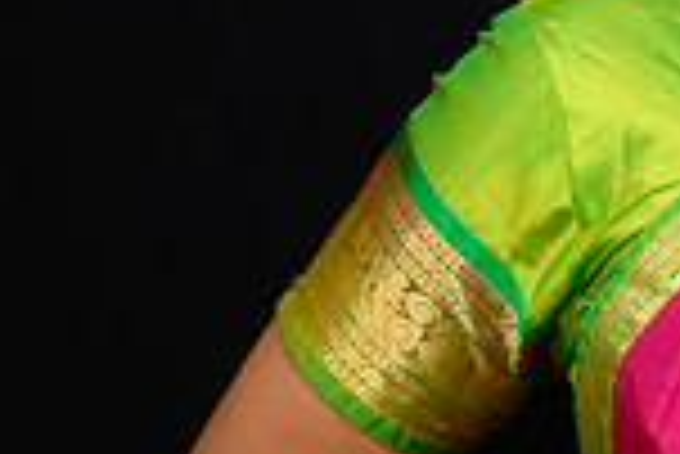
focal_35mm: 269
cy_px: -187
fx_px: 5086
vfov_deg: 5.1
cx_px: 1013
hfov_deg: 7.5
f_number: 5.6
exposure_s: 1/125
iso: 1000
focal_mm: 70
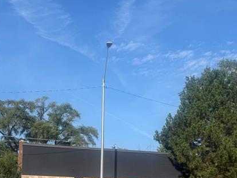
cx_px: 138
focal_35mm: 59
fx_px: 404
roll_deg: -1.5
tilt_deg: +3.7
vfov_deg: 23.4
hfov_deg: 32.7
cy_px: 189
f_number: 1.78
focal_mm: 6.76
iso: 80
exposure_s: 1/4167
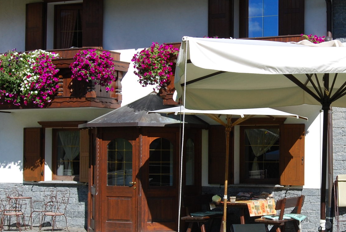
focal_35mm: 89
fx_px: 856
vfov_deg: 15.4
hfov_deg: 22.6
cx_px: 274
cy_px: 110
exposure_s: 1/250
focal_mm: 26
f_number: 10
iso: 160
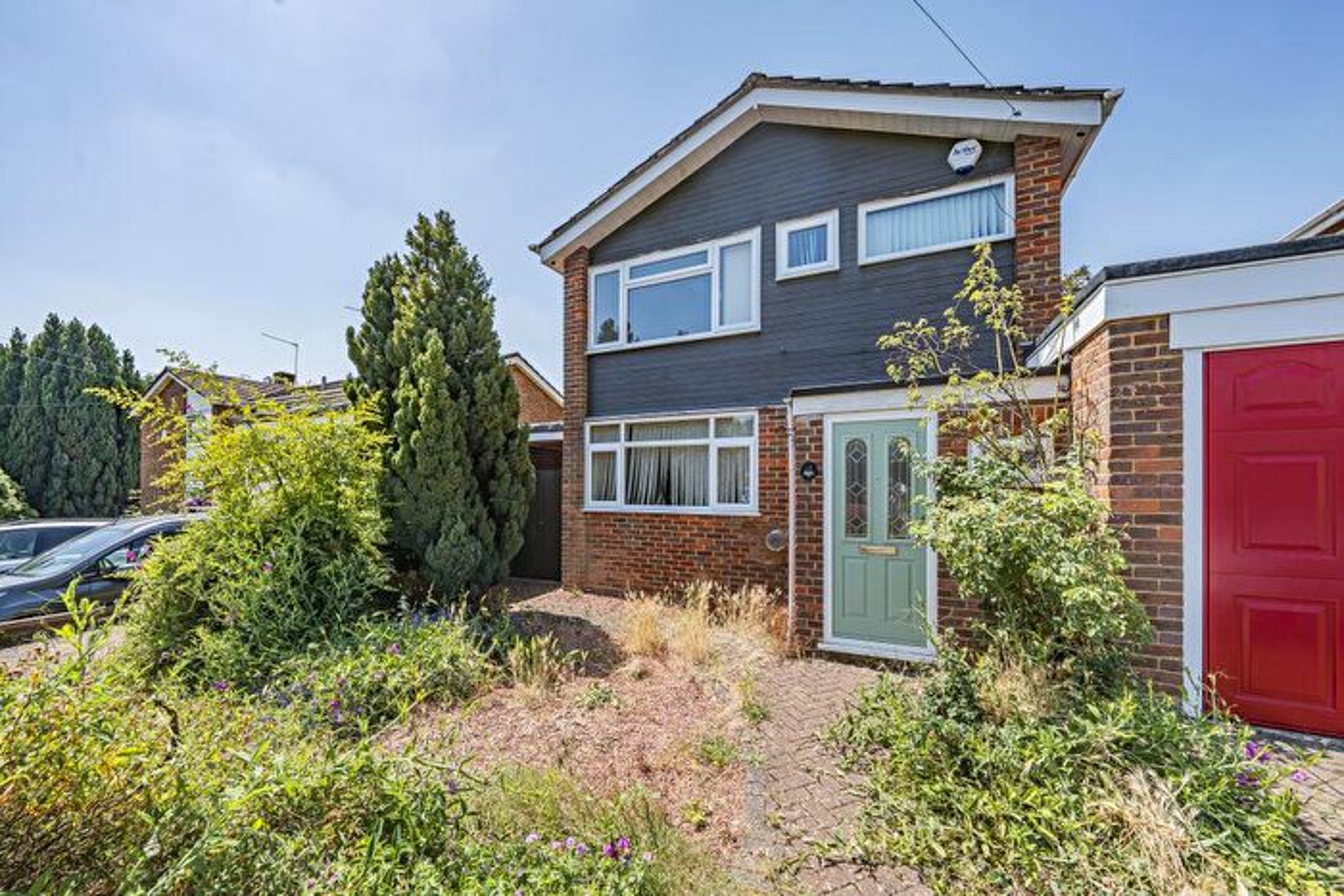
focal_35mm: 12
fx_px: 448
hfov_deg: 112.6
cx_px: 672
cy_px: 448
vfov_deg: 90.0
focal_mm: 12
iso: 320
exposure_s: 1/640
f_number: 9
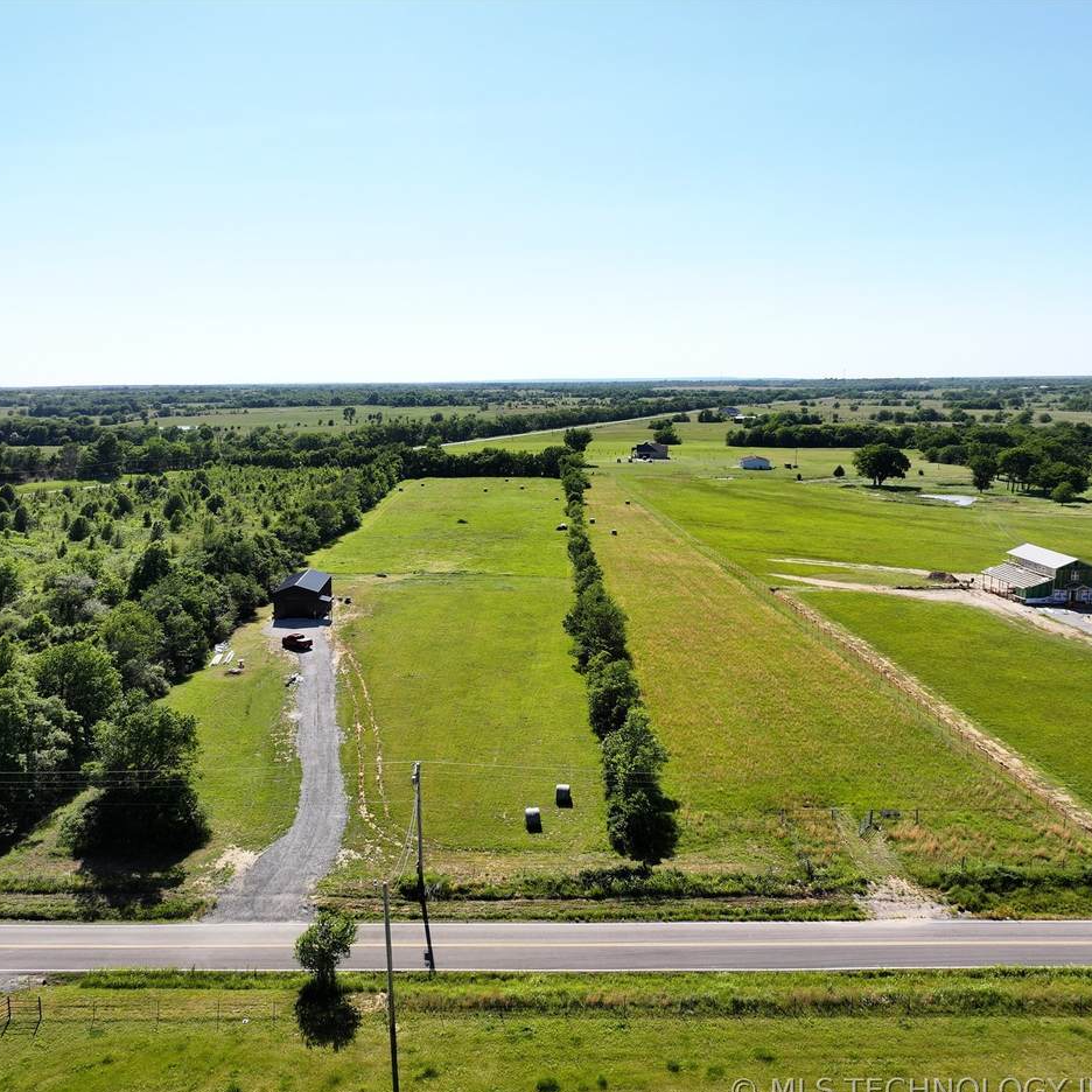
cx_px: 485
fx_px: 1035
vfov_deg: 55.6
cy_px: 557
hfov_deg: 55.5
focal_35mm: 29
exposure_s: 1/1600
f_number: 2.8
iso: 100
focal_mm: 12.29
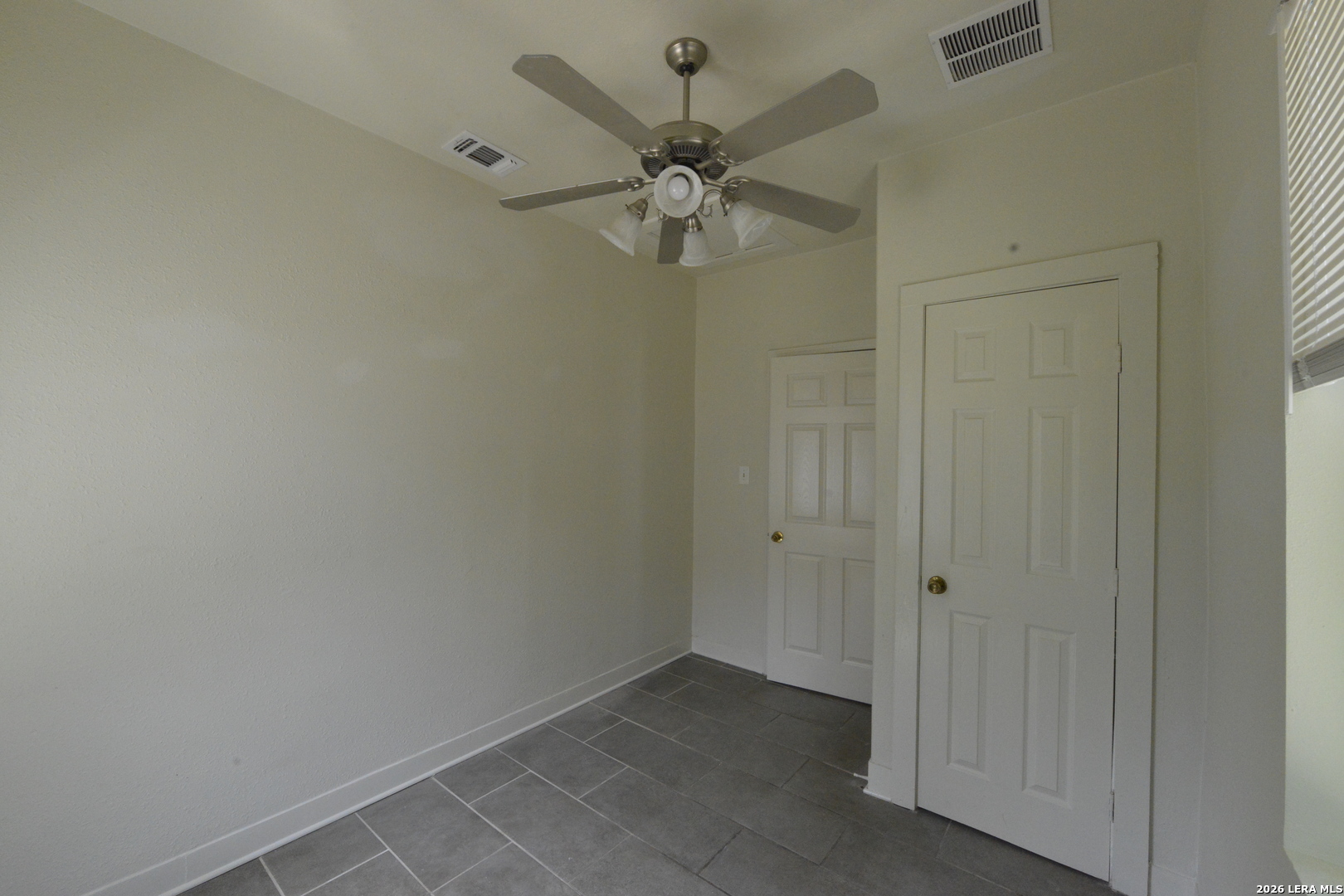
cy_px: 448
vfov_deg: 81.2
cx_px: 672
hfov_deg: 104.3
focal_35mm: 14
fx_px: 523
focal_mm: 14
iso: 6400
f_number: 11
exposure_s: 1/400
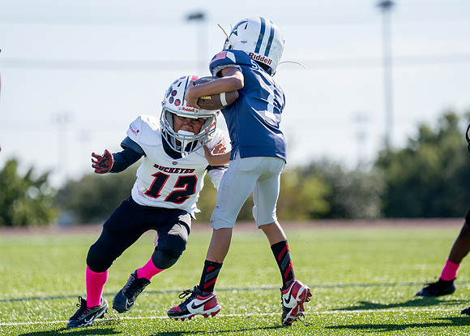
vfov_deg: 6.3
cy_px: 167
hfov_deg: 8.8
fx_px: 3043
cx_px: 213
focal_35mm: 228
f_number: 2.8
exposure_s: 1/4000
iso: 320
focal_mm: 175
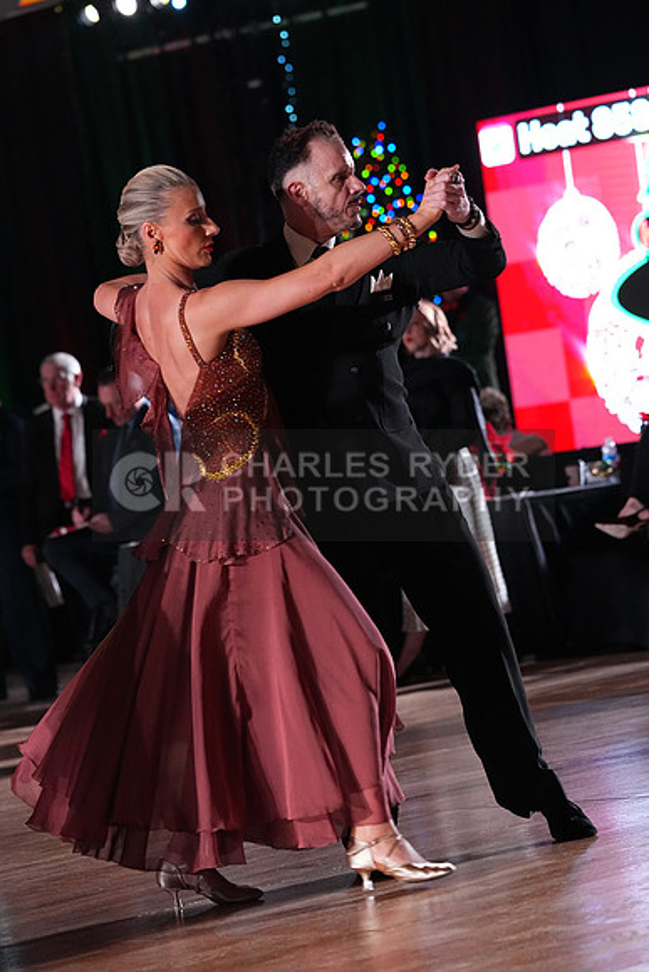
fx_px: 4270
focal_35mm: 158
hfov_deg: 8.7
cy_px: 486
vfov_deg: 13.0
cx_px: 324
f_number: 5
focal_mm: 158
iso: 8000
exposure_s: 1/400
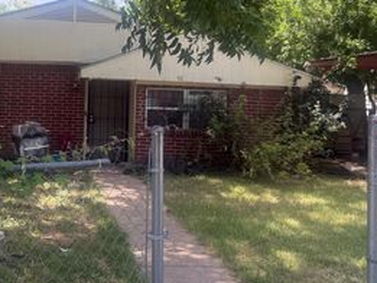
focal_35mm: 46
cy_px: 86
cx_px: 110
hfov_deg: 40.4
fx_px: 501
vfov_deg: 31.2
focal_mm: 6.76
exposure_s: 1/689
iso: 100
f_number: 1.78
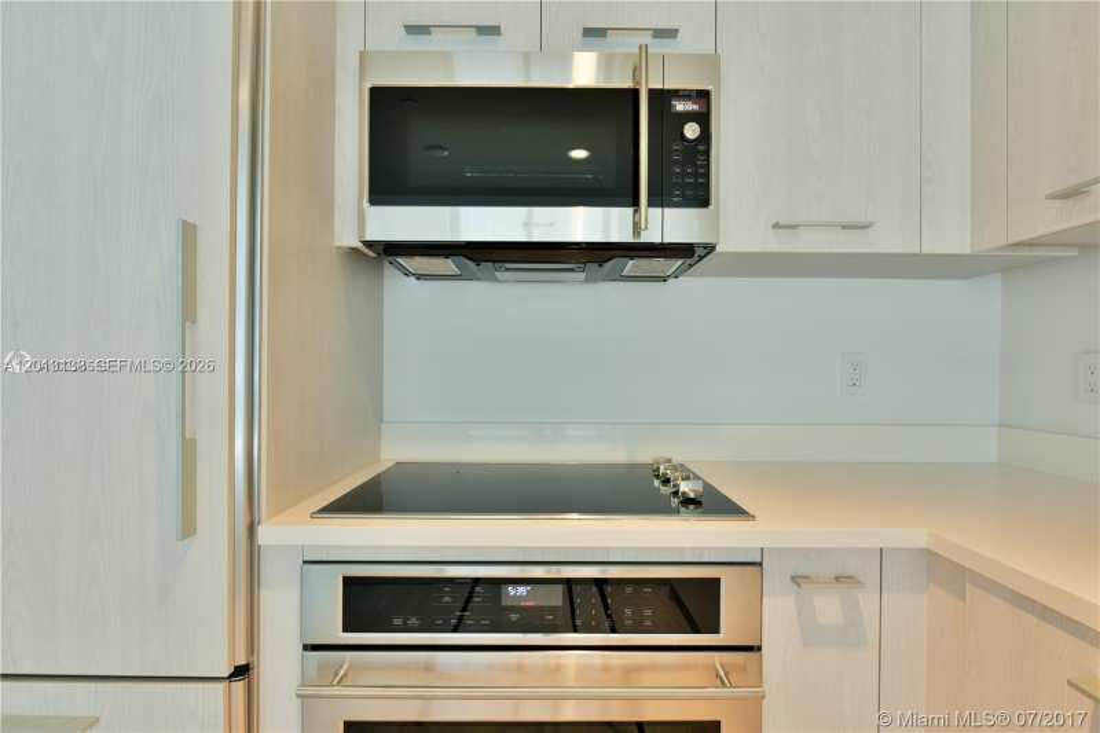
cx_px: 550
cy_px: 366
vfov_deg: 64.5
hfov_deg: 86.9
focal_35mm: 19
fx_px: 580
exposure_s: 1/2.5
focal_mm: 19
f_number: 10
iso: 200
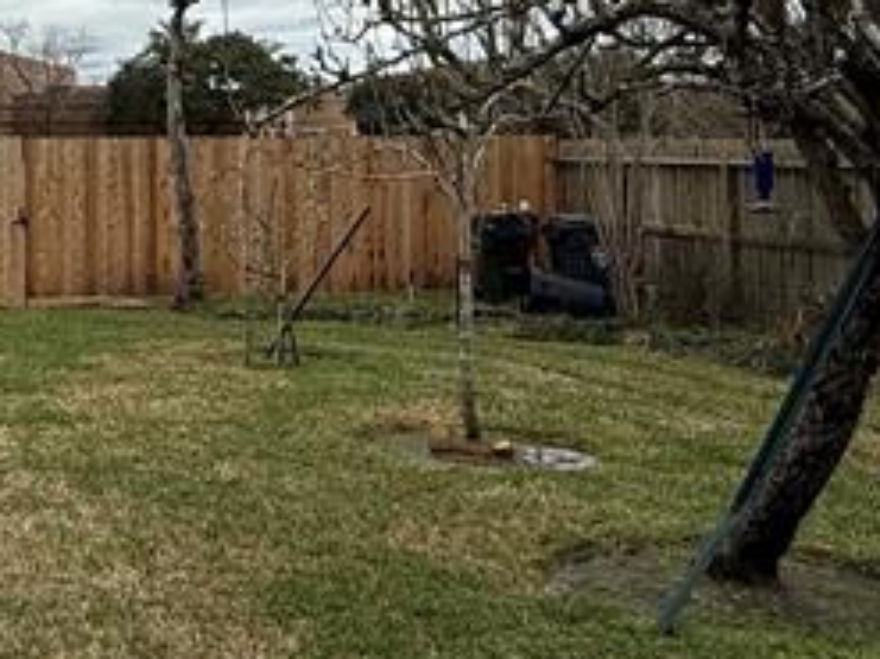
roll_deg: +0.2
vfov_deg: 24.6
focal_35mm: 58
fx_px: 1474
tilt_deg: +2.8
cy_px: 82
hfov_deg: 30.0
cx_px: -82
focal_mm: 2.22
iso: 50
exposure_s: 1/1901
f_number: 2.2
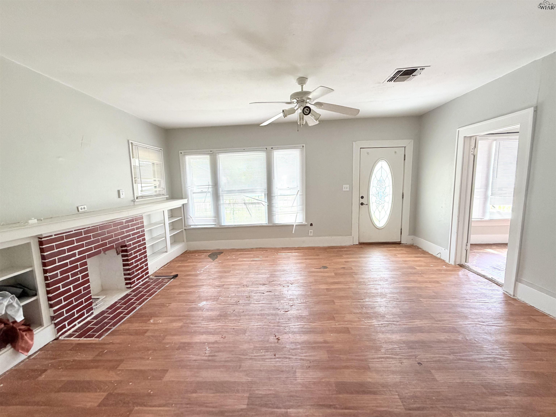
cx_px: 278
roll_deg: +1.5
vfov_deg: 85.7
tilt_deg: -5.9
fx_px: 225
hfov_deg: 102.1
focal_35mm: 14
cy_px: 208
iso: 160
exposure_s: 1/121
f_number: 2.2
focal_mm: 2.22
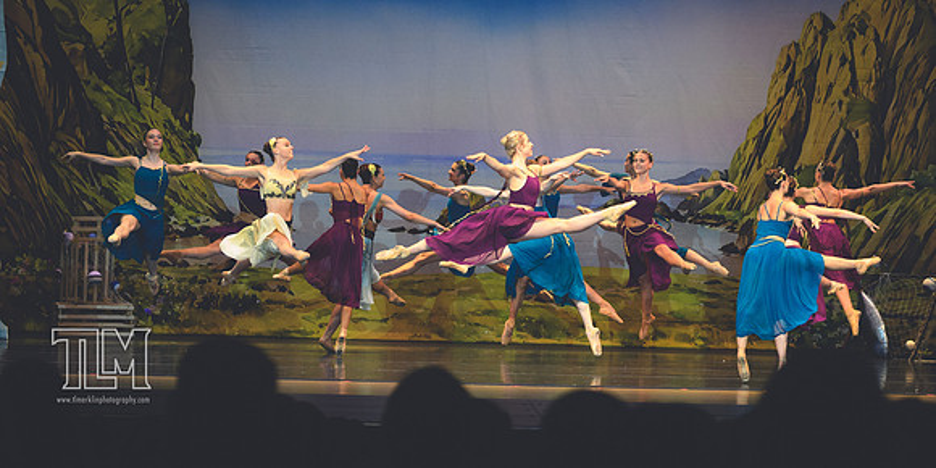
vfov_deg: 8.1
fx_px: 3281
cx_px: 558
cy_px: 358
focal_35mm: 136
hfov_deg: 16.2
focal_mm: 70
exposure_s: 1/500
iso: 2800
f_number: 2.8
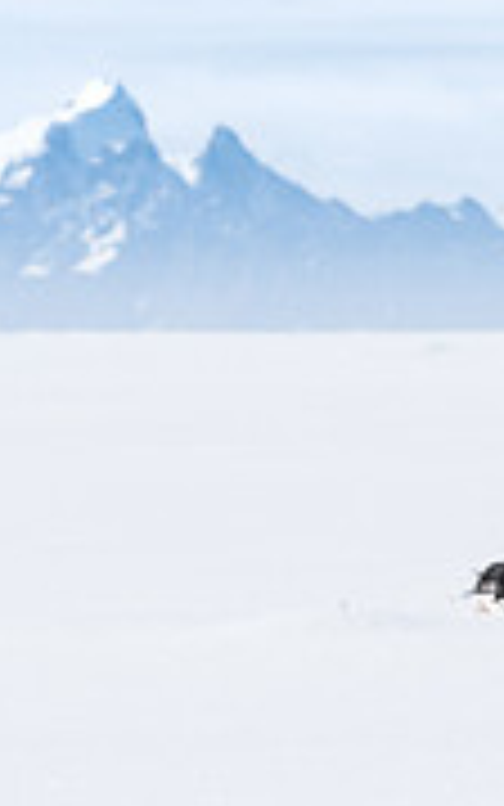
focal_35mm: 730
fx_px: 16030
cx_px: 536
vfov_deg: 2.9
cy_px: 410
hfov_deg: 1.8
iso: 250
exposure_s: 1/2000
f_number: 7.1
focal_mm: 200
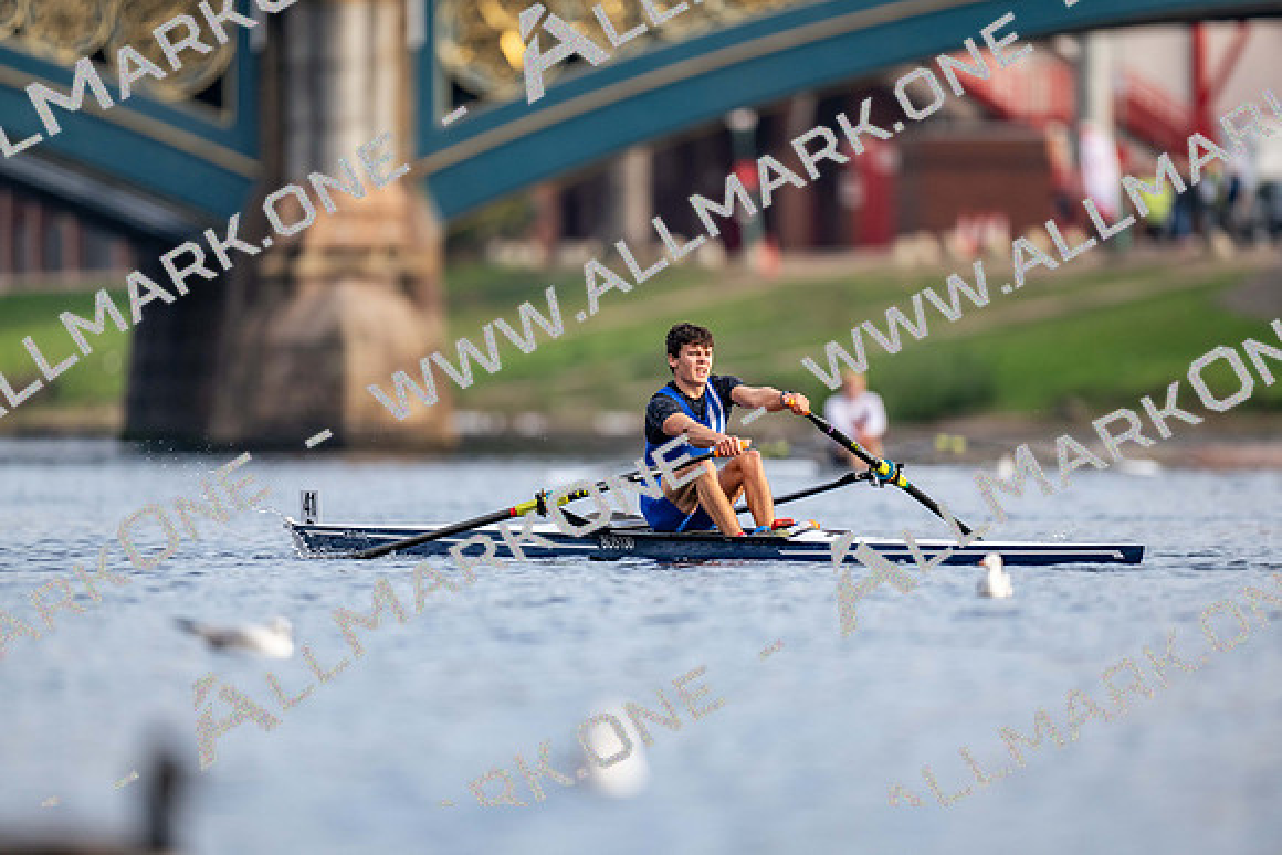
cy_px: 428
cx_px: 641
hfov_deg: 3.4
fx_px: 21371
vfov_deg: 2.3
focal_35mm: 600
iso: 1000
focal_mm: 600
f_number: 4
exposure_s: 1/2500
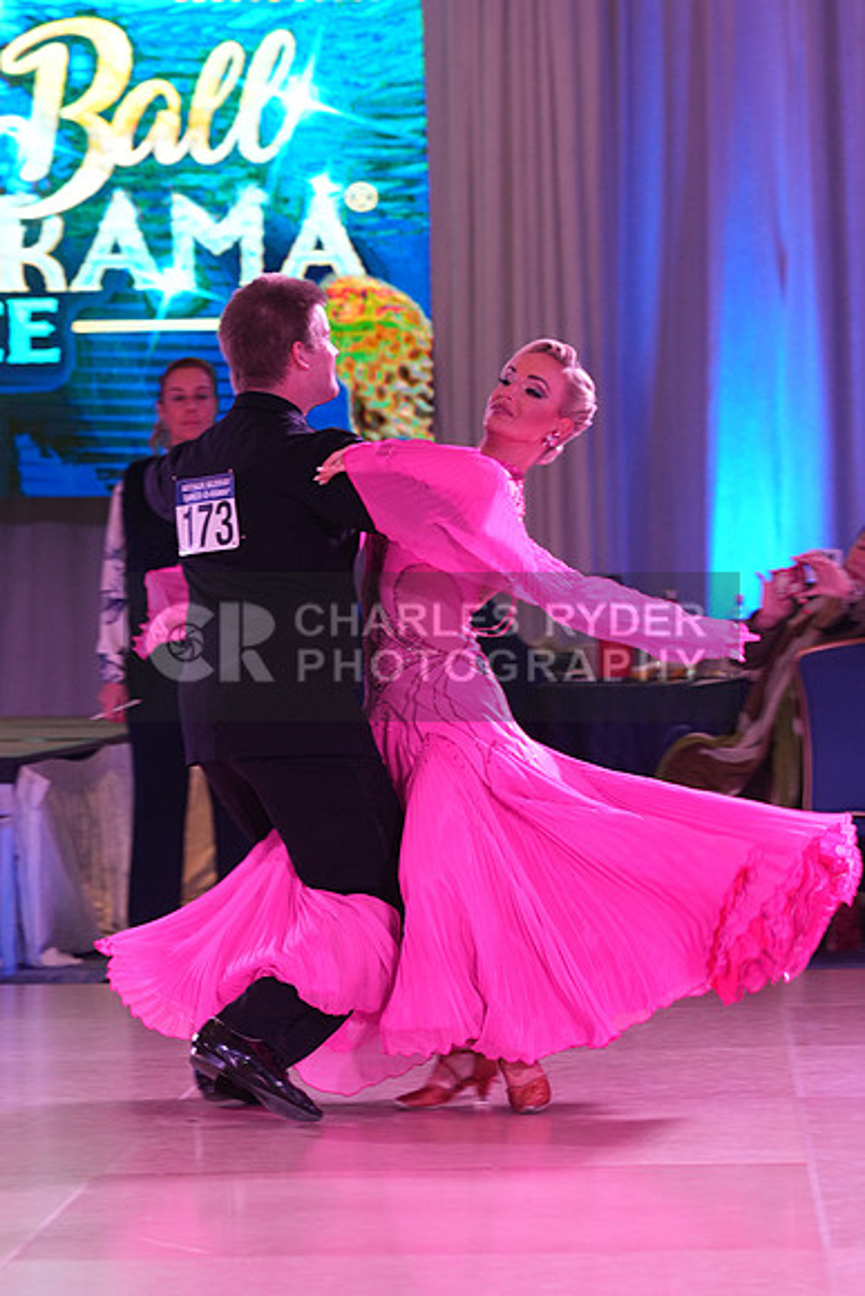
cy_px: 648
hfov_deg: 9.6
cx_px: 432
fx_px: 5150
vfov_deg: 14.3
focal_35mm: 143
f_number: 5.6
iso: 2000
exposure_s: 1/200
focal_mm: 143
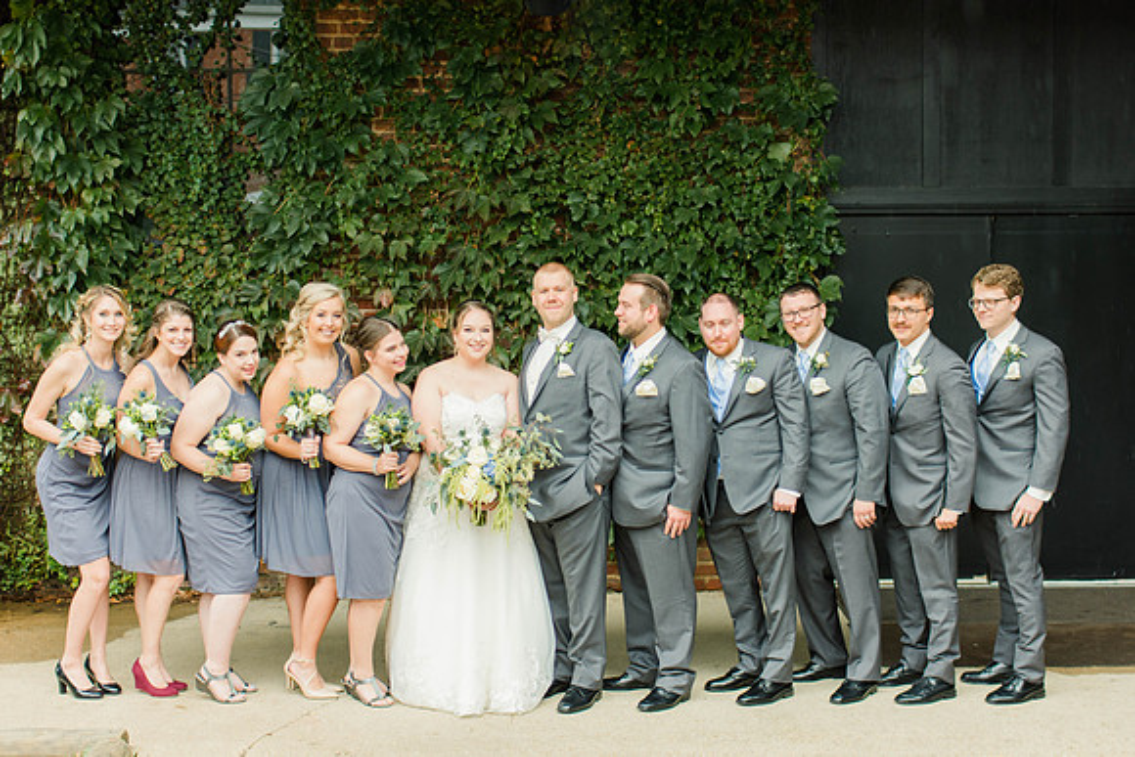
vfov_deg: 25.8
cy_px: 378
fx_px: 1656
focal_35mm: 52
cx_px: 568
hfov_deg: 37.8
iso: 160
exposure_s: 1/200
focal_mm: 35
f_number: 2
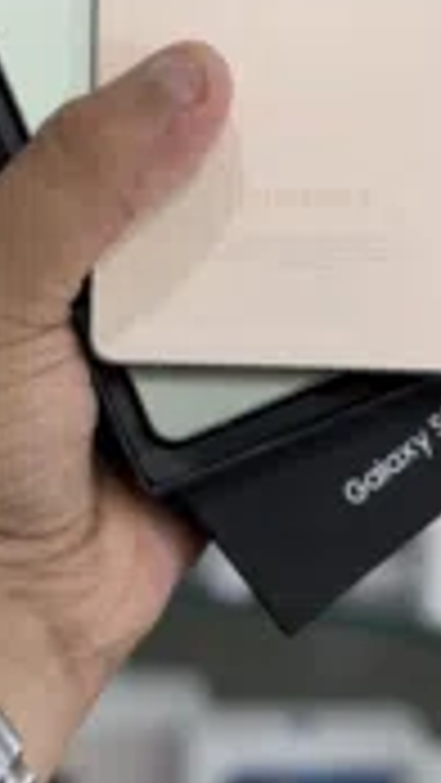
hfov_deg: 10.0
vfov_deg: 17.4
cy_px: -27
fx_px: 2492
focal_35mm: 120
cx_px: 18
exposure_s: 1/100
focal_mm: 6.76
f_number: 1.78
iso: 64
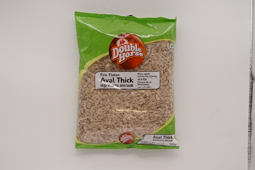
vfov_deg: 18.1
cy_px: 85
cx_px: 128
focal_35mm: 75
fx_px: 531
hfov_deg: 27.0
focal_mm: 50
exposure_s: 1/3200
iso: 4000
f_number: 2.8
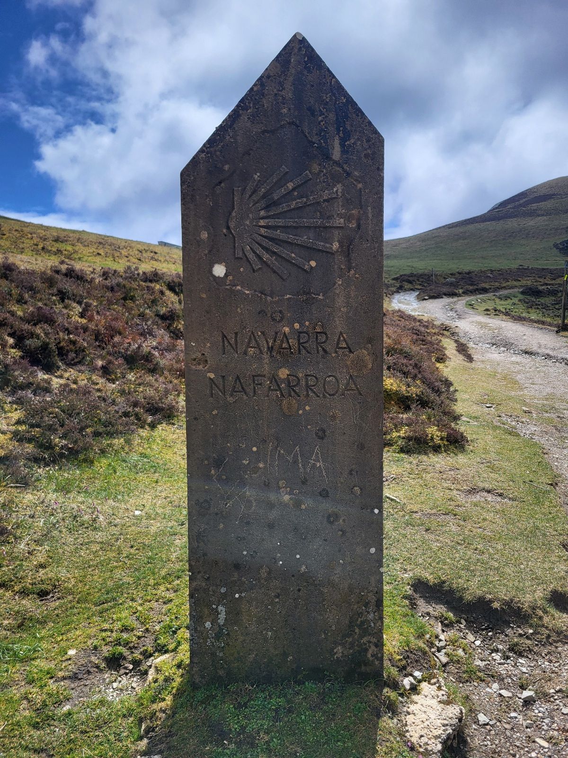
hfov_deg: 53.1
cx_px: 284
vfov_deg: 67.3
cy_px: 379
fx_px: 569
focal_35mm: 26
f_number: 1.8
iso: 40
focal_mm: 5.4
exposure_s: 1/5000
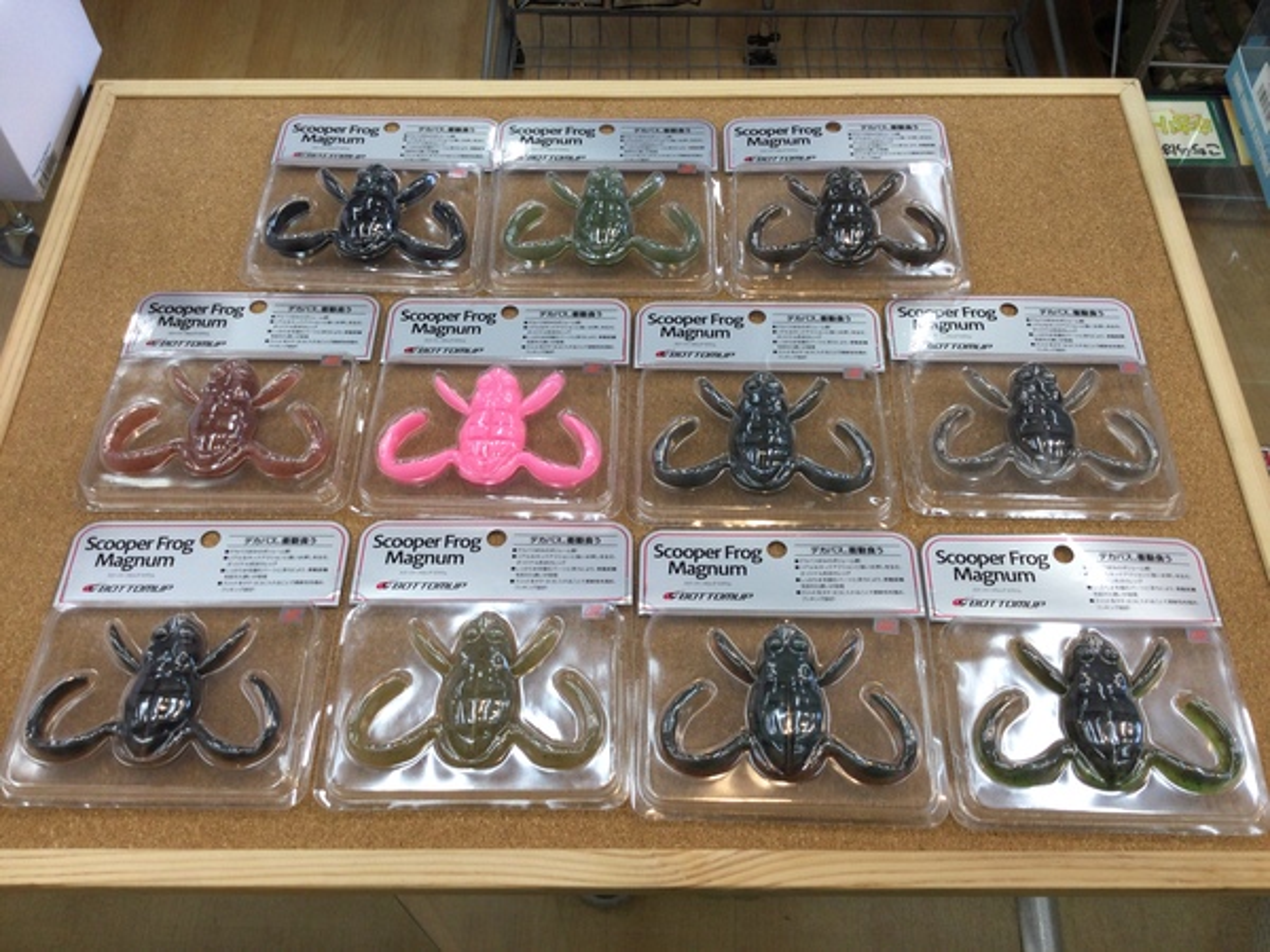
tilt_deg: -59.3
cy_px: 476
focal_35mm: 31
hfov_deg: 58.4
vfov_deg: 45.4
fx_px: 1137
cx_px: 635
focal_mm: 3.3
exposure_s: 1/60
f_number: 2.4
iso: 32
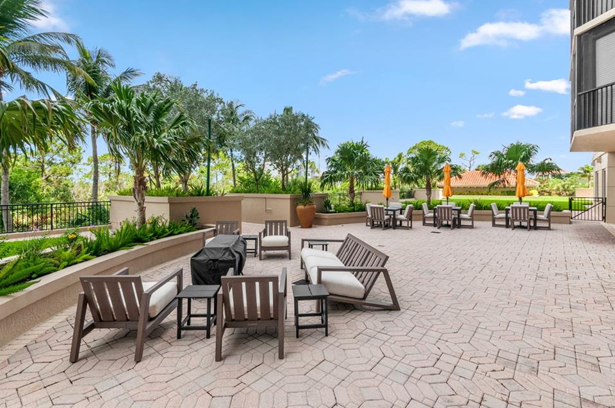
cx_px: 298
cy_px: 203
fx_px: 273
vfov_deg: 73.6
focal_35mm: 16
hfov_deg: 96.8
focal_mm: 10
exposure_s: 1/250
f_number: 8
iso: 200
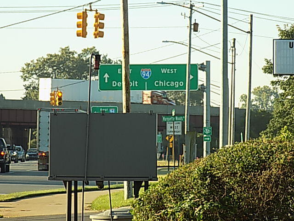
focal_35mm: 280
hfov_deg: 7.1
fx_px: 2378
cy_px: 110
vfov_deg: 5.3
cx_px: 147
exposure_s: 1/125
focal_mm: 49.7
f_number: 5.8
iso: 80
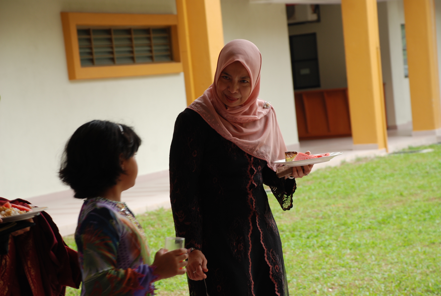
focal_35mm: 120
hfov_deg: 17.0
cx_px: 220
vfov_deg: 11.5
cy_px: 148
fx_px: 1473
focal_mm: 80
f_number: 5.6
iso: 200
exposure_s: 1/100
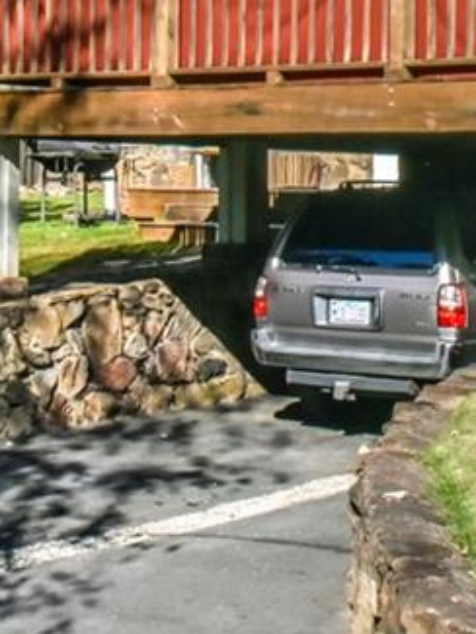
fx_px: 1722
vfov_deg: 20.3
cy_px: 22
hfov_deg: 15.7
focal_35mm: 94
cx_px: 341
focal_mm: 31
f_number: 22
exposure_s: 1/800
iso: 4000
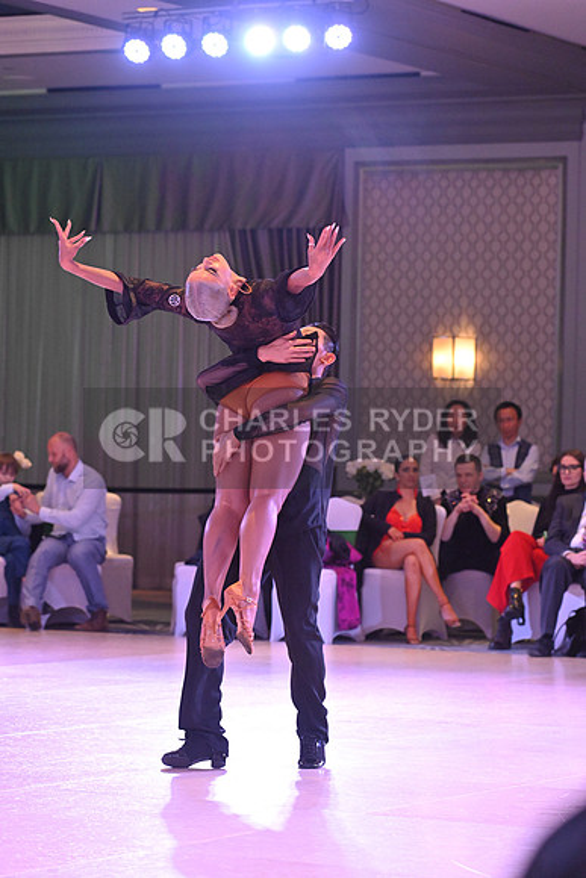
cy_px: 439
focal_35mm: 130
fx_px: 3172
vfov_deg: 15.8
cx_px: 293
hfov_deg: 10.6
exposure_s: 1/400
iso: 5000
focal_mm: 130
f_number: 5
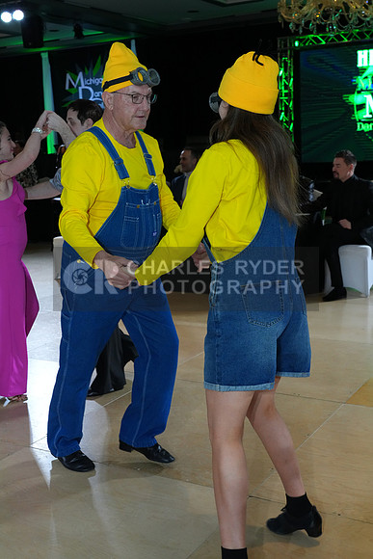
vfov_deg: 44.5
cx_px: 186
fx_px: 683
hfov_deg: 30.5
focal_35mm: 44
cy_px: 280
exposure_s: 1/250
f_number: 8
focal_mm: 44
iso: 3200
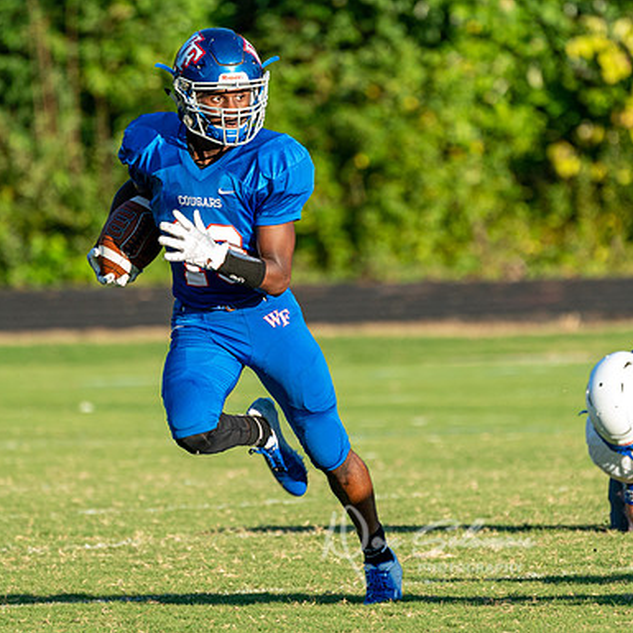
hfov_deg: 2.2
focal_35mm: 797
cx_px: 346
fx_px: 16489
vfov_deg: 2.2
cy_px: 337
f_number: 5.6
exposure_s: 1/1000
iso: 1000
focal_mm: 397
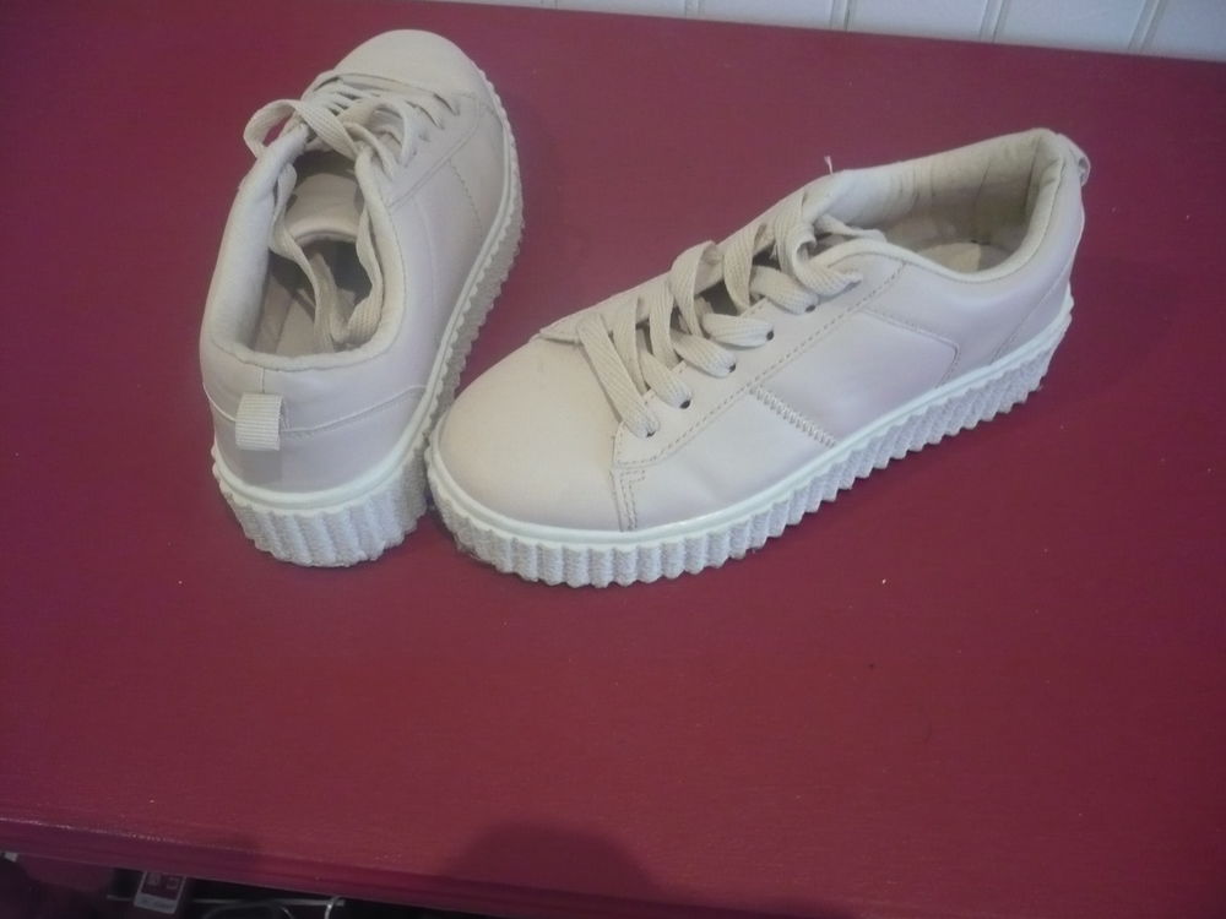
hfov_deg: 52.6
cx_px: 613
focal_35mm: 35
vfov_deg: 40.7
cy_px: 460
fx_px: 1240
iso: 400
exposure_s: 1/30
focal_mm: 5.8
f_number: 2.8
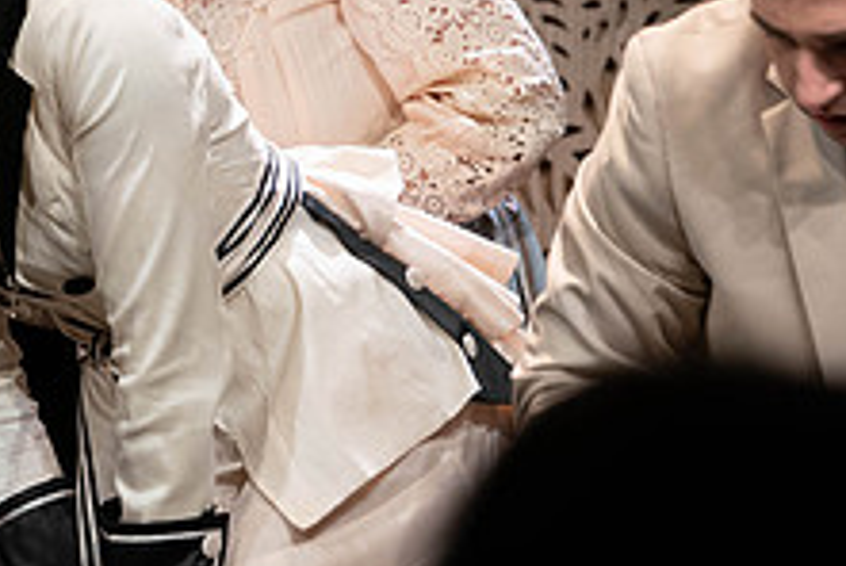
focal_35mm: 275
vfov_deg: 5.0
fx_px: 6471
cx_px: 69
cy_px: -78
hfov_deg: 7.5
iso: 2500
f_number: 6.3
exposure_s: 1/160
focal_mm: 105
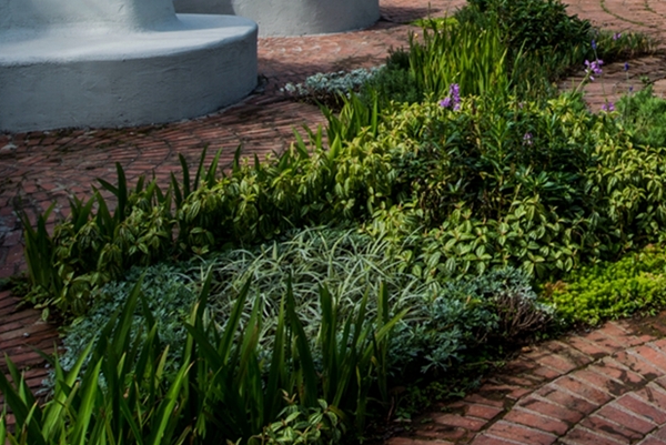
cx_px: 647
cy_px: -134
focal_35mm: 60
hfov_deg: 31.2
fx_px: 1111
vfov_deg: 20.7
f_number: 18
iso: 50
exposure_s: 1/40
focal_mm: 18
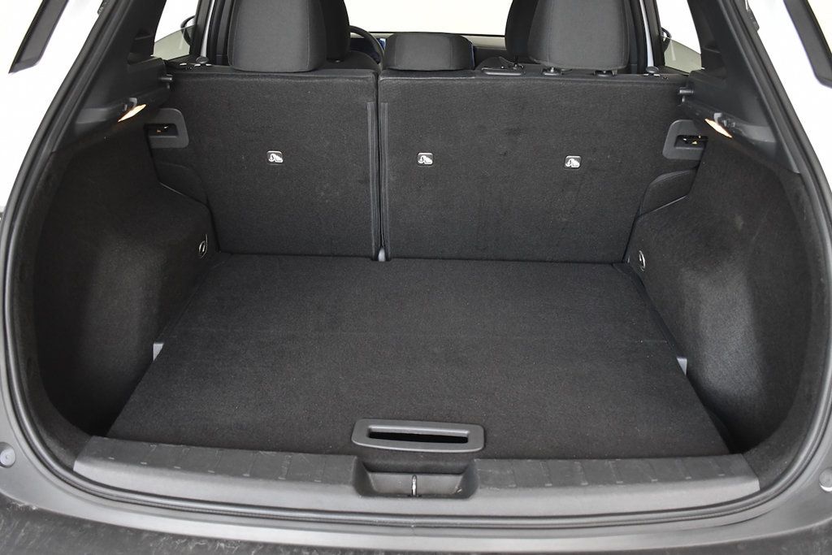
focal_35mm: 33
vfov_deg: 40.0
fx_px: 763
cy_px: 278
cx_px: 416
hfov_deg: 57.2
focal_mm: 22
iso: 2500
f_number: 4.5
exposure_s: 1/320
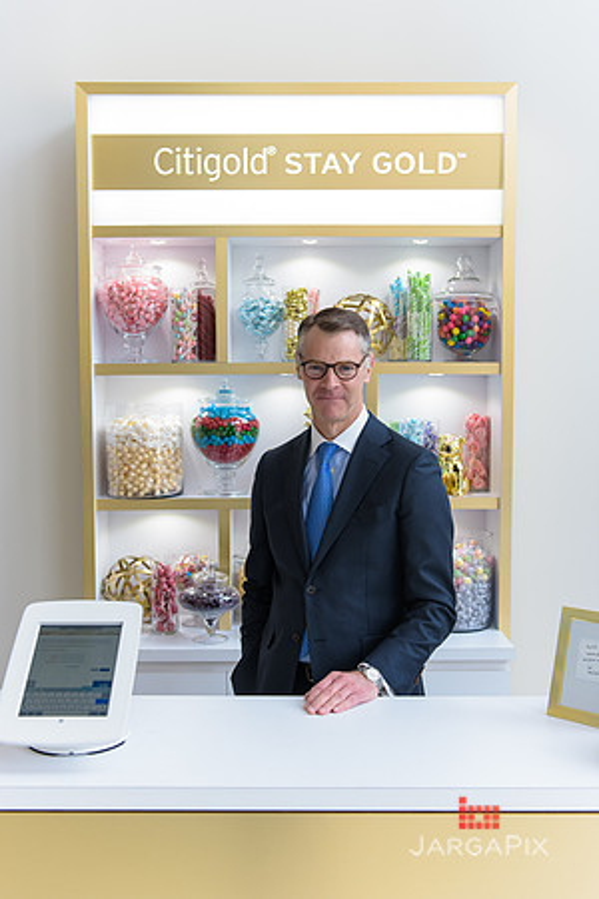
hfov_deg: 35.1
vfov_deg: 50.7
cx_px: 300
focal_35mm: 38
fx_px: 948
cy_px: 450
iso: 800
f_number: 3.2
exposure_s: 1/250
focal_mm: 38
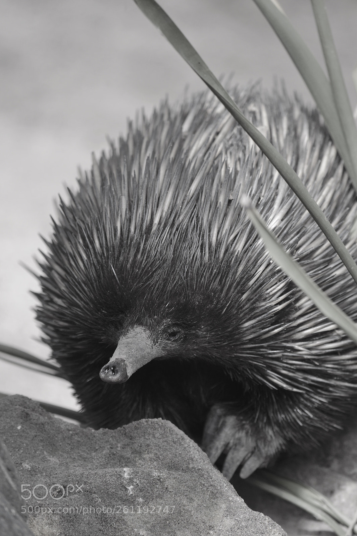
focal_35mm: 405
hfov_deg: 3.4
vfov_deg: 5.1
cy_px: 268
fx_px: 6034
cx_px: 178
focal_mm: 270
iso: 400
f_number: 5.6
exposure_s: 1/200
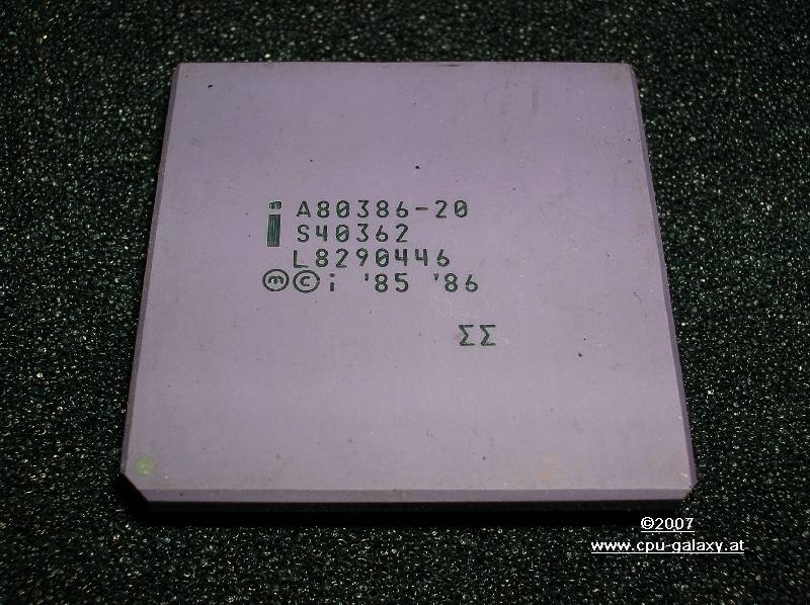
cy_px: 302
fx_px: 1075
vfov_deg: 31.5
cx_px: 405
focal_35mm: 46
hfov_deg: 41.3
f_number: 5.4
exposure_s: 1/60.1
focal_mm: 7.7
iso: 50
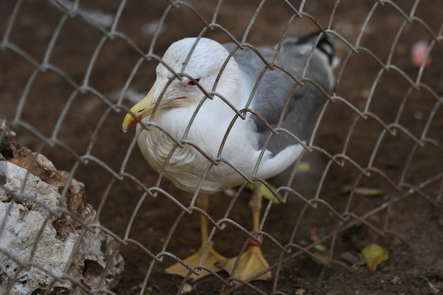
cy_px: 148
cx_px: 222
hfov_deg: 10.2
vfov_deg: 6.8
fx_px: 2491
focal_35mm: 202
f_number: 2.8
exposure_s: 1/400
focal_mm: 135
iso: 400
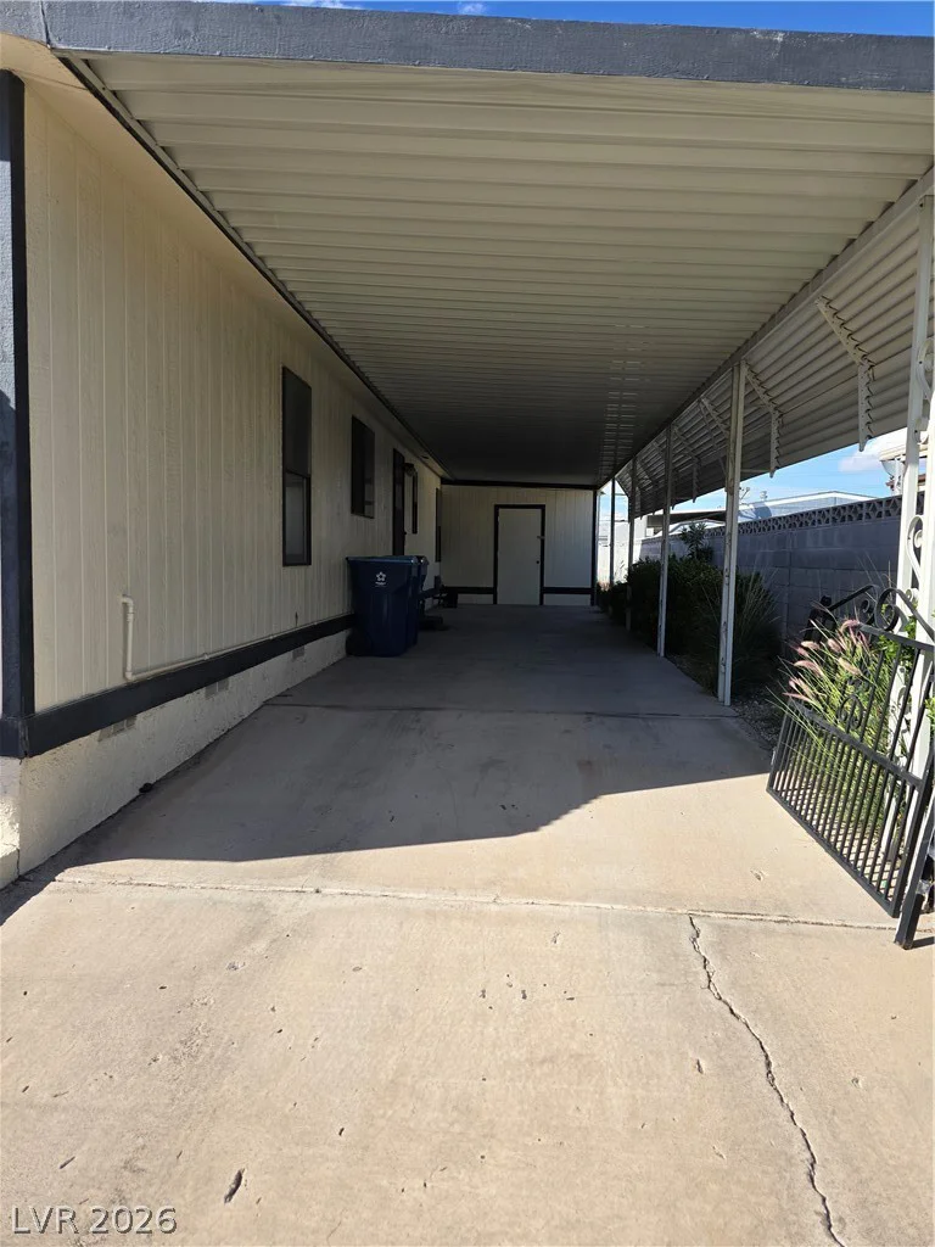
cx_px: 468
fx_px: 828
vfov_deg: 73.9
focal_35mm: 23
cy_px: 624
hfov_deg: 58.9
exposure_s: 1/619
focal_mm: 6.3
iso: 12
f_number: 1.7
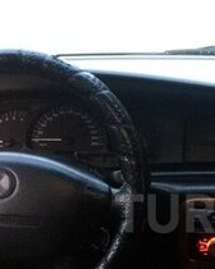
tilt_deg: -20.7
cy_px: 213
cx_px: 246
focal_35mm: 89
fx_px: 708
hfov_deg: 16.7
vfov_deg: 21.2
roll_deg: +2.1
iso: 250
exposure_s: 1/33
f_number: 2.2
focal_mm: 4.15
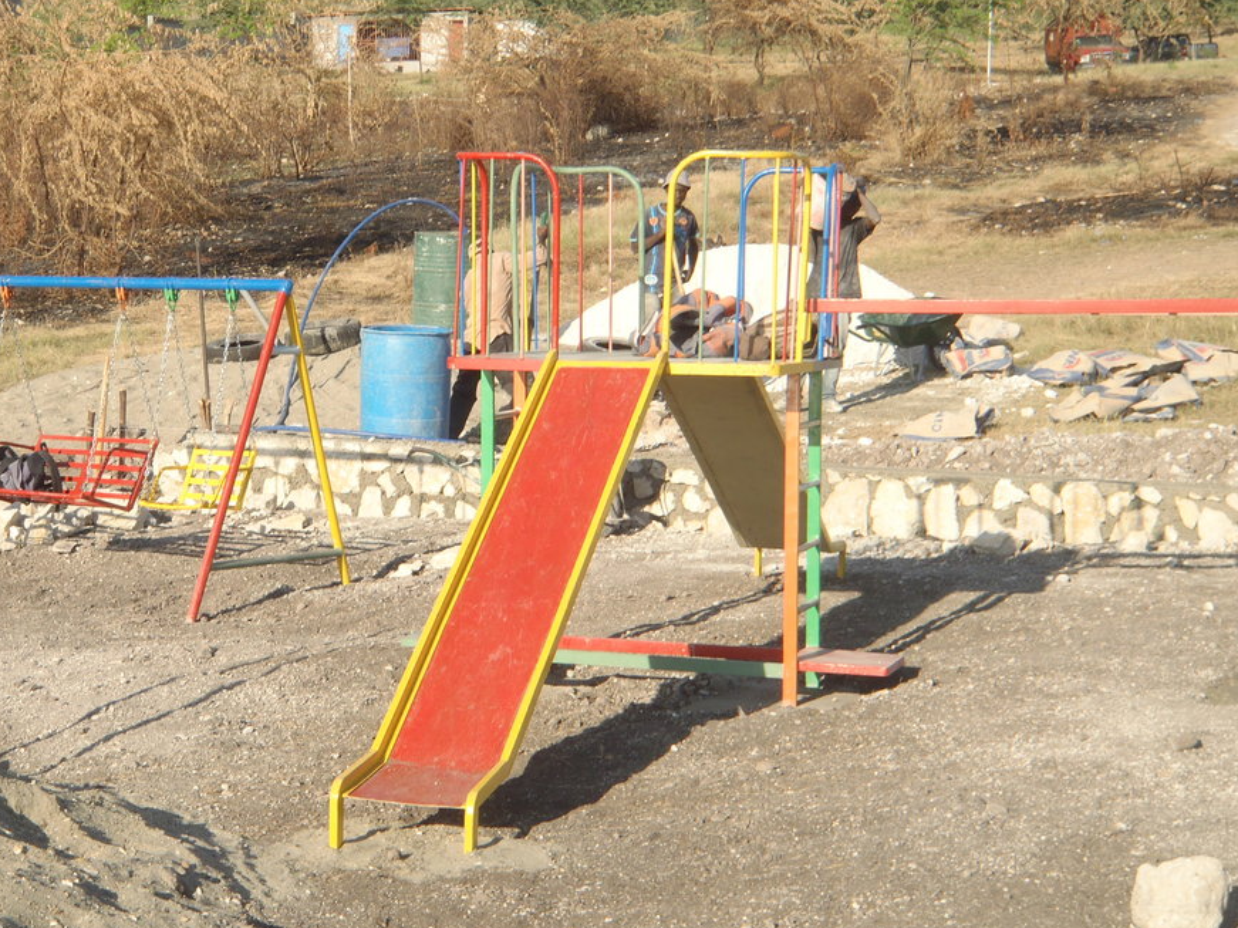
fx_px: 2396
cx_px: 513
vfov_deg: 21.9
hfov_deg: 28.9
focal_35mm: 67
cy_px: 402
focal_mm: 10.34
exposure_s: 1/400
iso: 64
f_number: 4.5
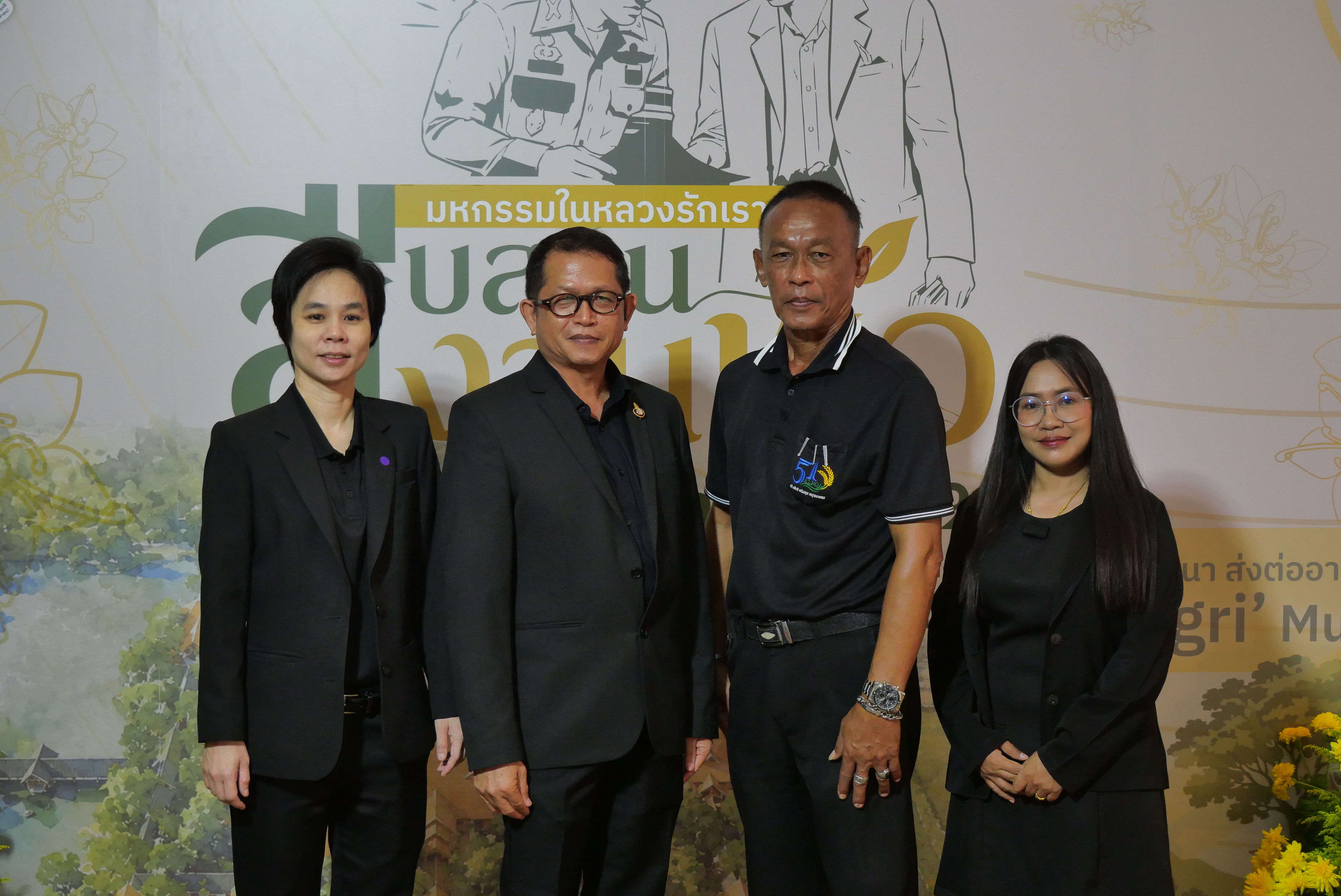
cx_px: 670
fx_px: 2087
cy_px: 448
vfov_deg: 24.2
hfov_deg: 35.6
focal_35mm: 56
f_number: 4.6
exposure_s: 1/160
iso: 1000
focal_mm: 27
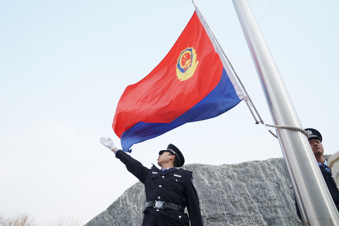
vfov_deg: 53.1
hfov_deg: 73.7
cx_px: 170
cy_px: 113
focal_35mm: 24
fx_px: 226
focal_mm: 24
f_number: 5.6
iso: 100
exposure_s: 1/125
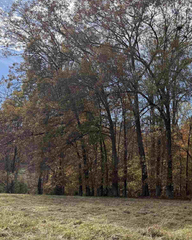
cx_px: 222
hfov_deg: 28.0
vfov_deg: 38.8
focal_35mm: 48
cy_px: 111
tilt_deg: +10.2
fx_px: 341
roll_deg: -2.6
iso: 100
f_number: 1.78
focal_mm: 6.76
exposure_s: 1/4405
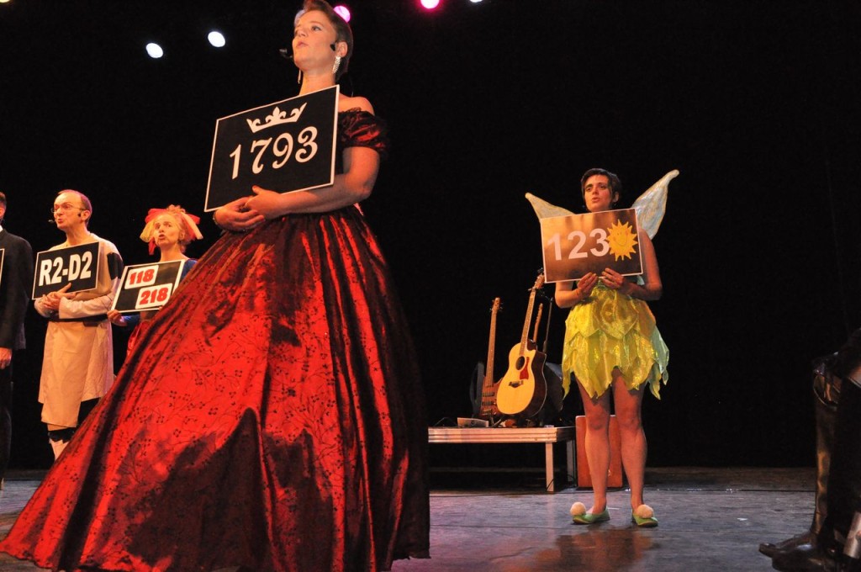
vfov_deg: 39.9
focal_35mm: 33
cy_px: 286
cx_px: 430
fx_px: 788
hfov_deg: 57.3
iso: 3200
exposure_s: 1/200
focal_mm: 22
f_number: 5.6
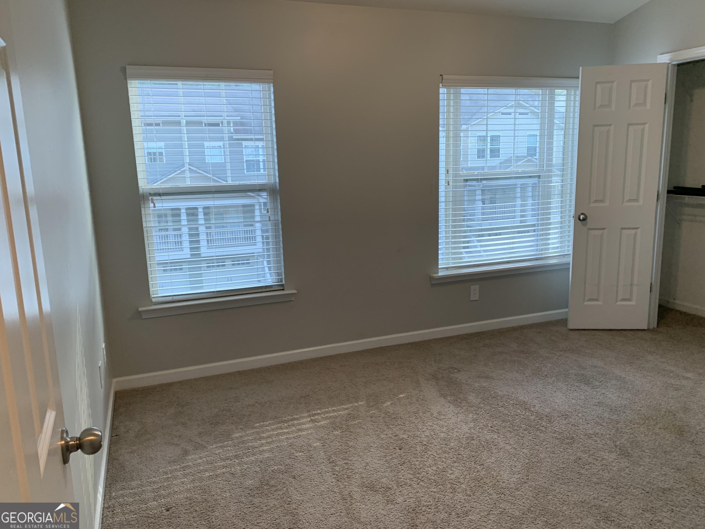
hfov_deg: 67.3
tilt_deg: -9.4
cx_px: 352
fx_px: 530
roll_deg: +0.5
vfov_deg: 53.1
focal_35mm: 26
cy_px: 264
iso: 64
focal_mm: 4.25
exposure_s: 1/60
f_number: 1.8
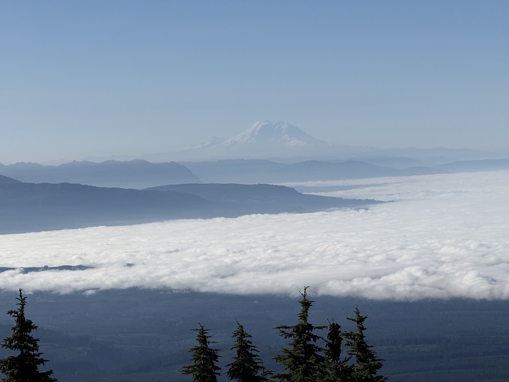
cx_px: 254
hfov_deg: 16.4
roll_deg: +2.2
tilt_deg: -1.0
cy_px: 191
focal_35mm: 120
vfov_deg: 12.3
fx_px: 1765
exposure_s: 1/3344
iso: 50
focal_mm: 15.66
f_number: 2.8
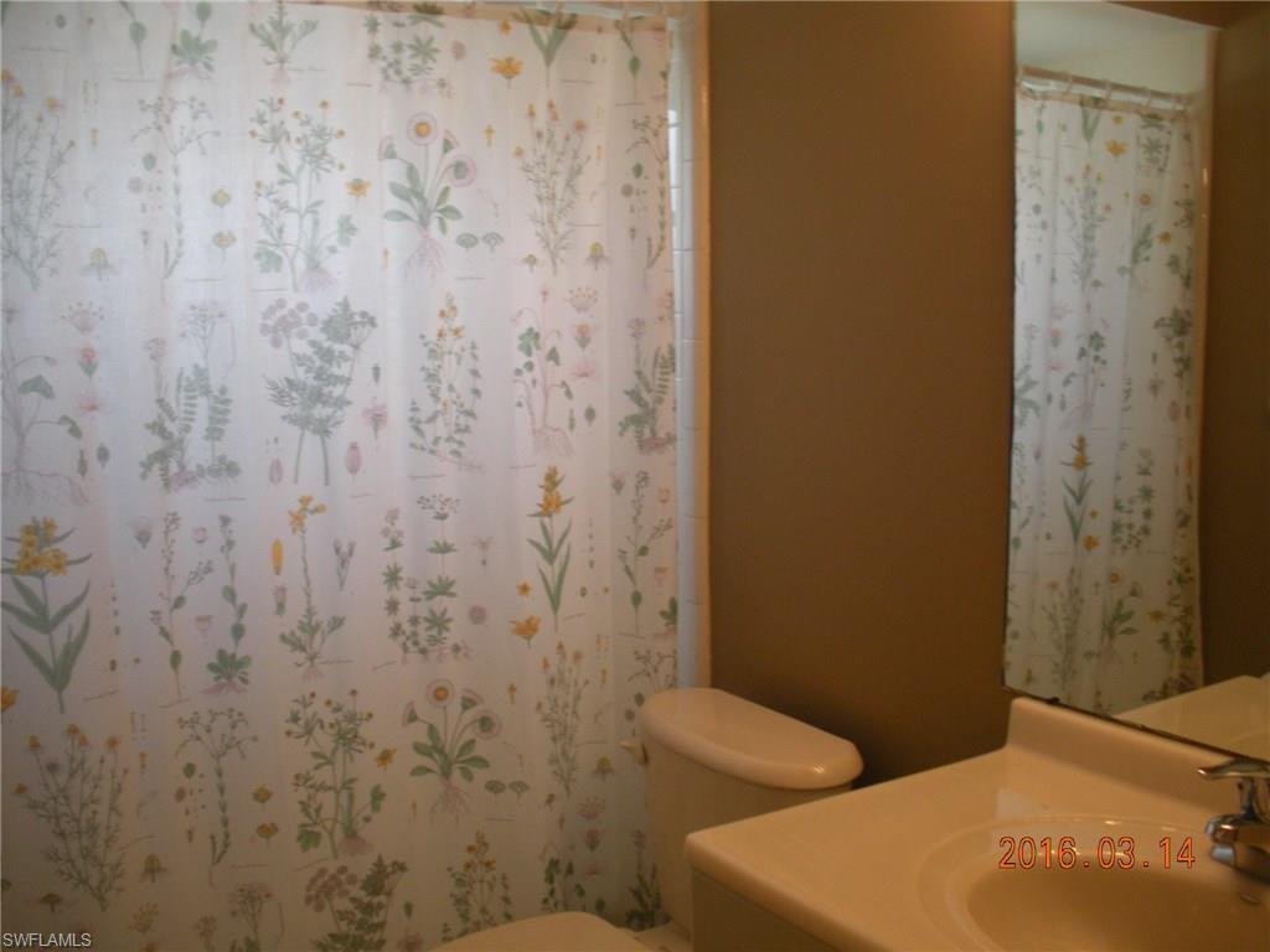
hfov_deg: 52.6
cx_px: 635
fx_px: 1284
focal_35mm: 35
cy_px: 476
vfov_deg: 40.7
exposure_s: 1/61.7
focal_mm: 6.3
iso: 198
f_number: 3.5
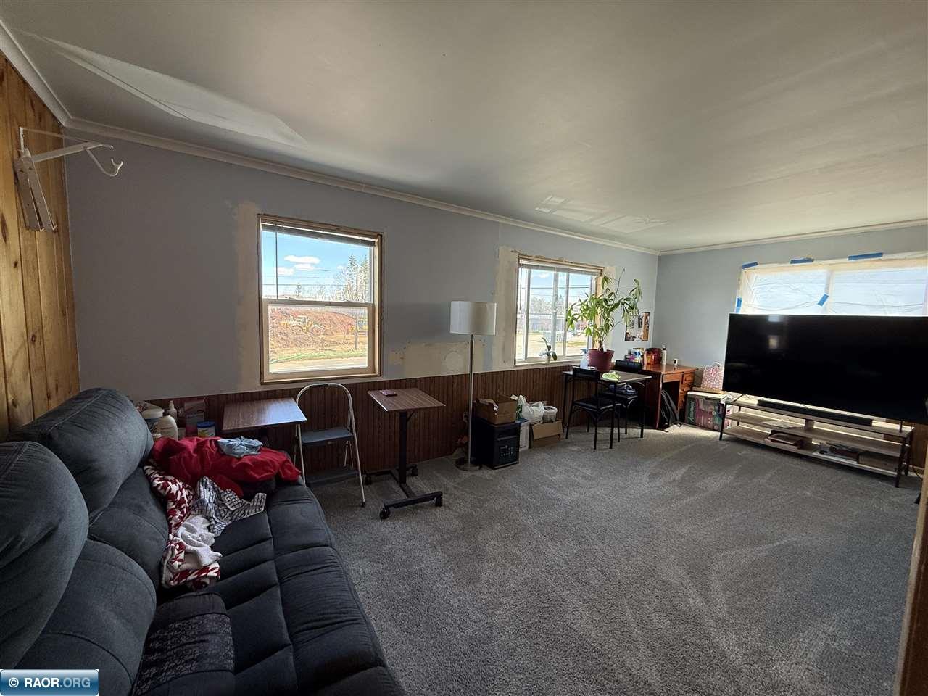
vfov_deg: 85.7
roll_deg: -1.6
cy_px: 348
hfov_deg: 102.1
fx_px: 375
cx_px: 464
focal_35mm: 14
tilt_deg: -5.0
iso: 80
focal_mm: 2.22
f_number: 2.2
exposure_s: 1/99
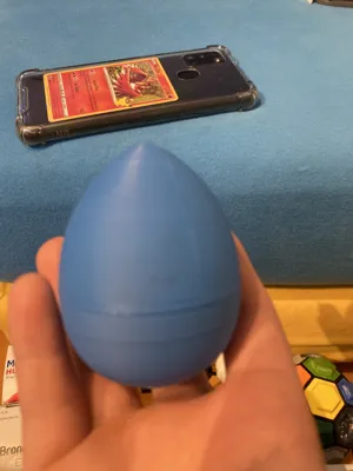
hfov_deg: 53.1
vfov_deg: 67.3
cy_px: 236
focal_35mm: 26
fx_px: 354
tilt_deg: -52.6
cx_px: 176
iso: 200
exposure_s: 1/50
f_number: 1.8
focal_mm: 4.25
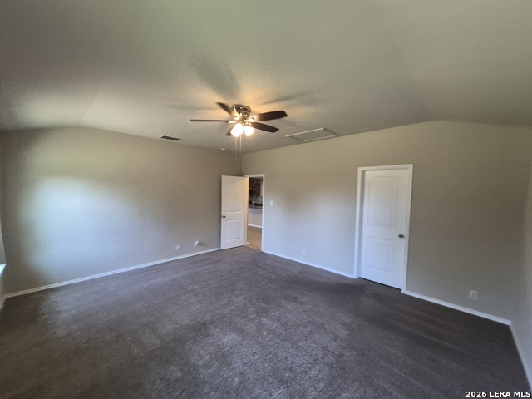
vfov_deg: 89.9
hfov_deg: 106.2
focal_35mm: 13
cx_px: 266
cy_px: 200
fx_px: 200
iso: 250
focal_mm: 1.74
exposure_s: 1/60
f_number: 2.2
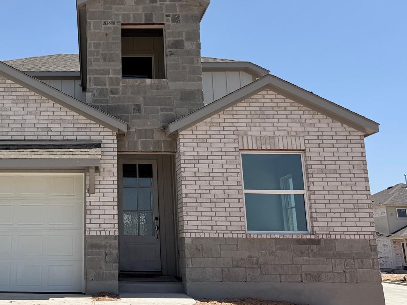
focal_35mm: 47
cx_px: 86
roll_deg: -0.1
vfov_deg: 30.5
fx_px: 552
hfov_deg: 39.0
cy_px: 85
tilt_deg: +16.0
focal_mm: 6.76
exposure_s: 1/7353
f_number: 1.78
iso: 80
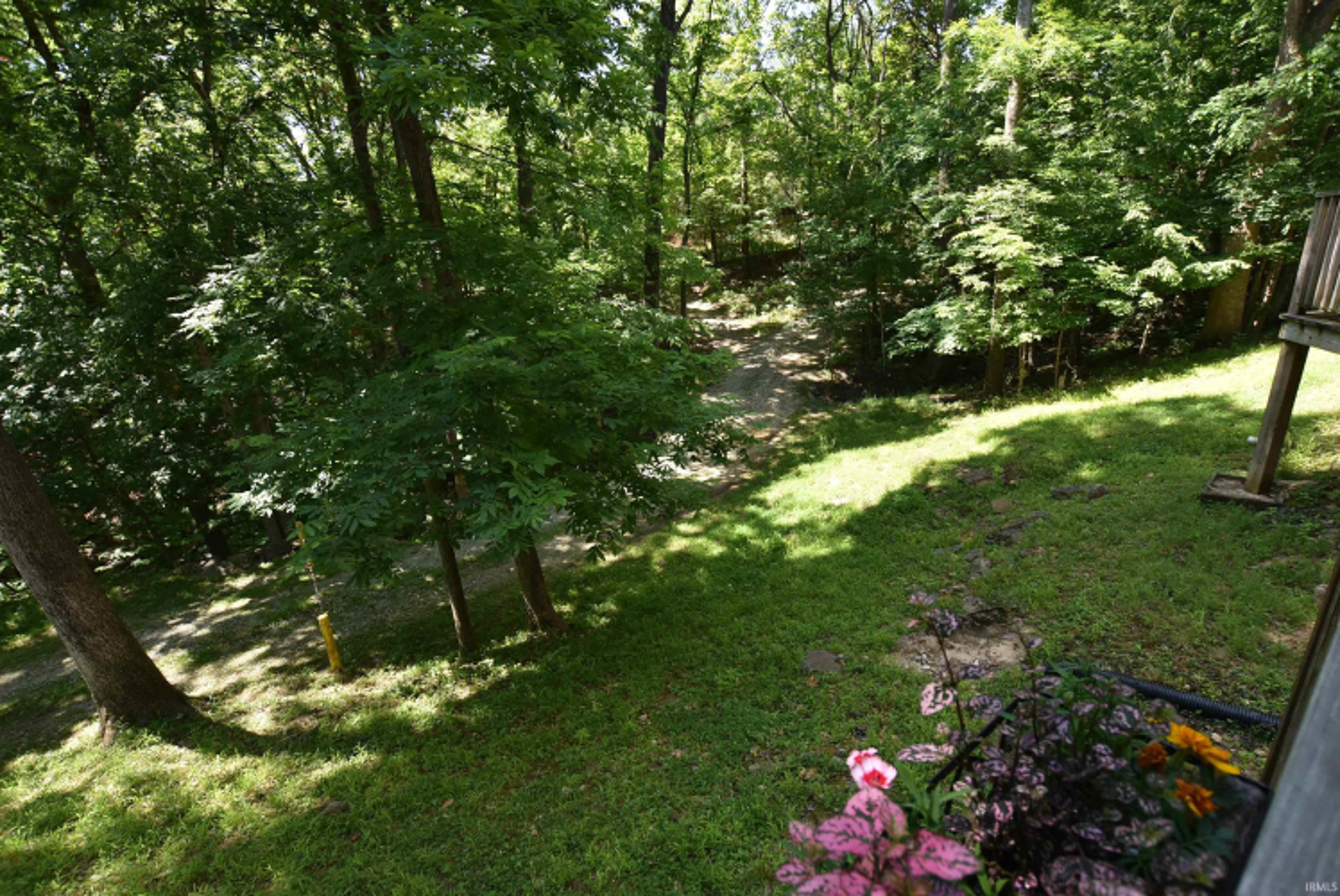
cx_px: 670
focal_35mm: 15
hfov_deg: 100.3
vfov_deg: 77.4
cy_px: 448
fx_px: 559
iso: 200
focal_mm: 10
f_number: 5.6
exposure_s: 1/125
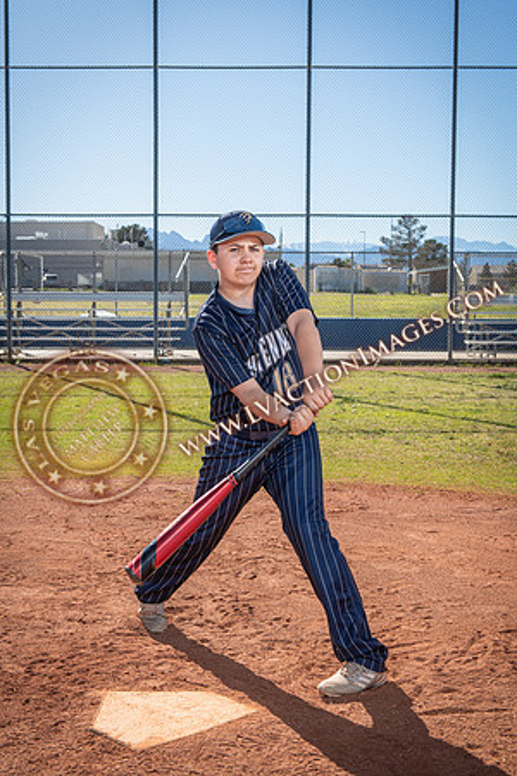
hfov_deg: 28.1
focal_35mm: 48
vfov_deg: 41.1
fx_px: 1034
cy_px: 388
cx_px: 258
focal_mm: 48
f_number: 8
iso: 200
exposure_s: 1/250
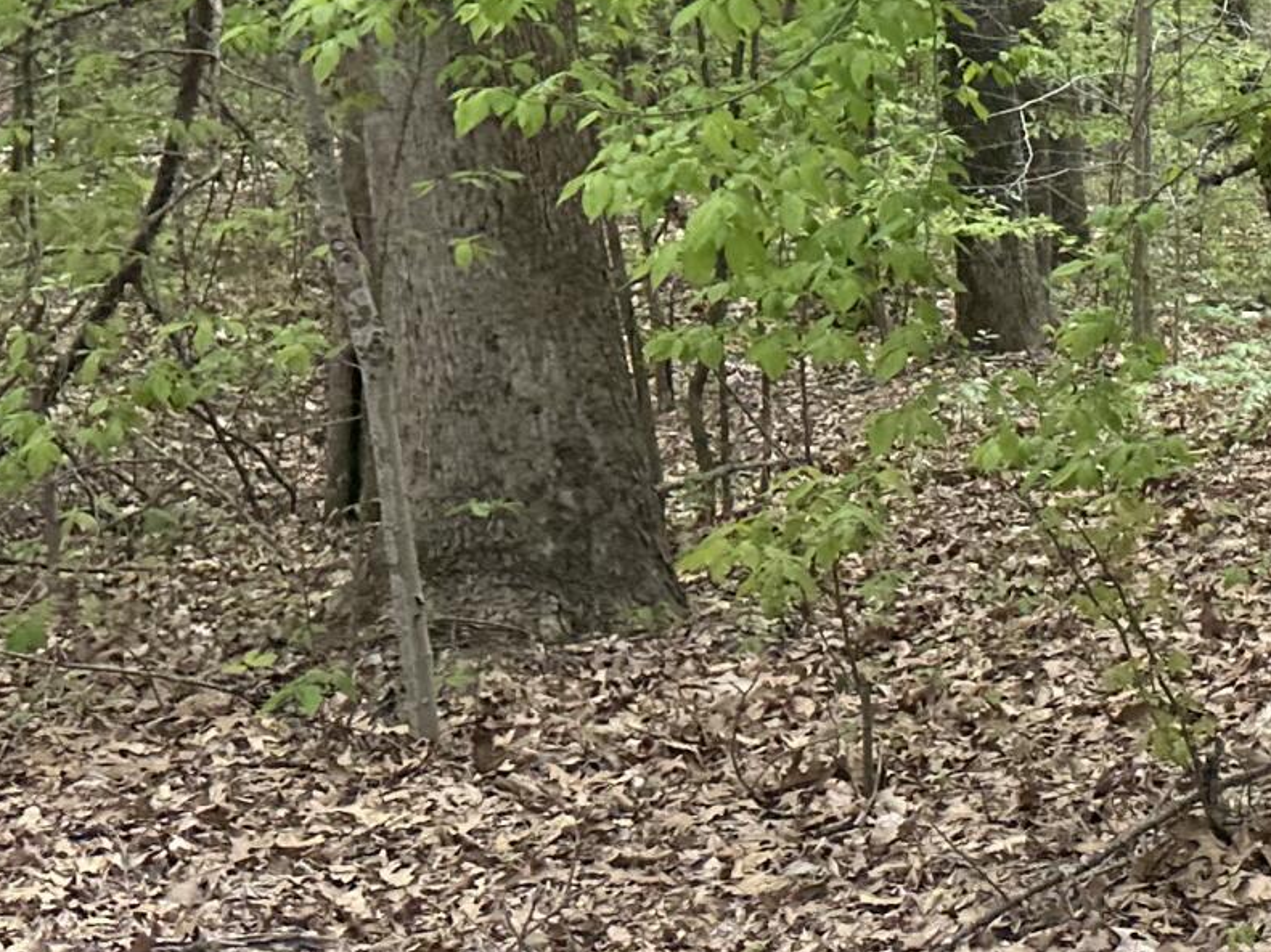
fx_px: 3341
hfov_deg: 18.1
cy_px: -291
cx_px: 2118
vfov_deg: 15.4
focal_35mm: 91
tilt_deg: -7.3
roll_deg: -0.7
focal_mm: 6.86
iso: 80
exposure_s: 1/646
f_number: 1.78
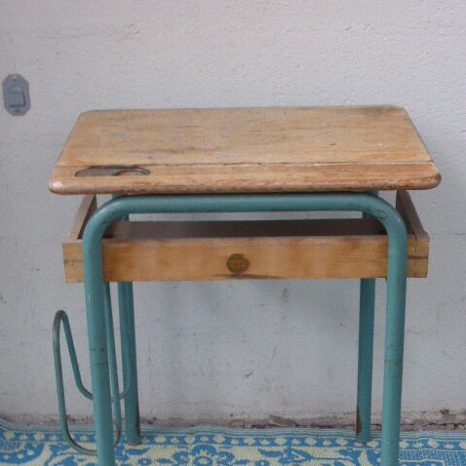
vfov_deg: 22.4
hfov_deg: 22.5
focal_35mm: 77
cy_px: 299
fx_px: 1173
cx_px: 233
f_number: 4.8
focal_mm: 11
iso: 400
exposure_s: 1/10
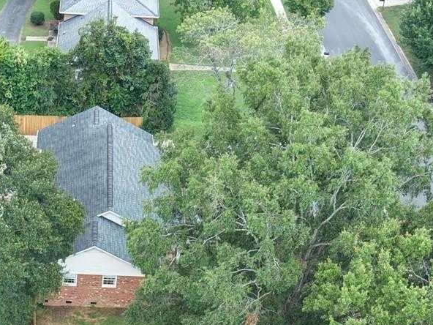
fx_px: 1038
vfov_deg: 16.6
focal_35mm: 83
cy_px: 451
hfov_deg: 22.8
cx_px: 26
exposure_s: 1/250
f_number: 1.8
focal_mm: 8.67
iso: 100
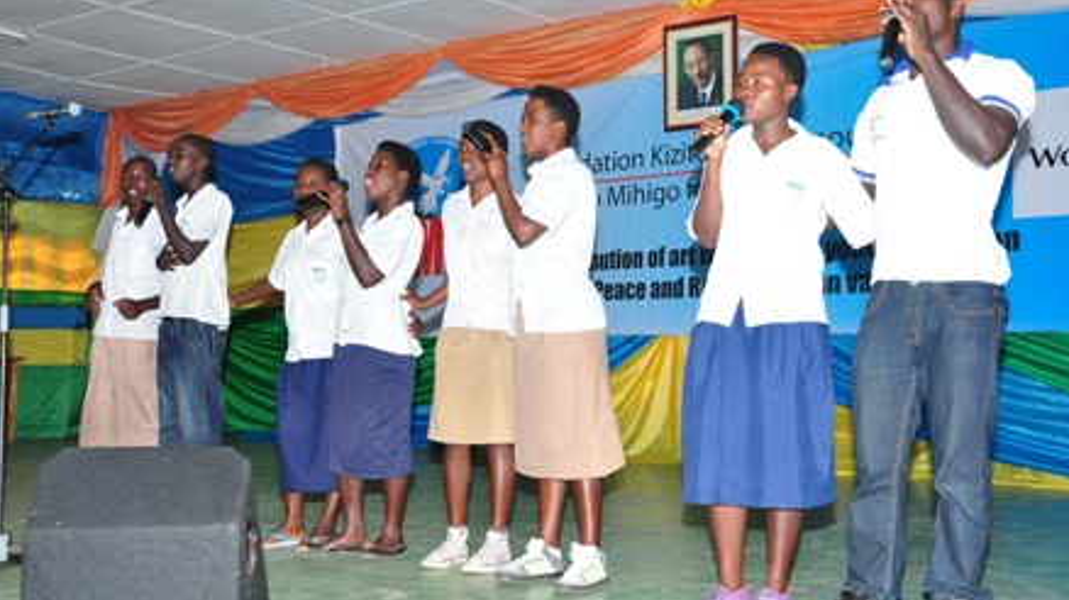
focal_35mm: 45
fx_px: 1275
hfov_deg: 45.5
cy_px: 320
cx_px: 544
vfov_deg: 26.5
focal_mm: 28
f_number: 5.6
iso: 800
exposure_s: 1/125
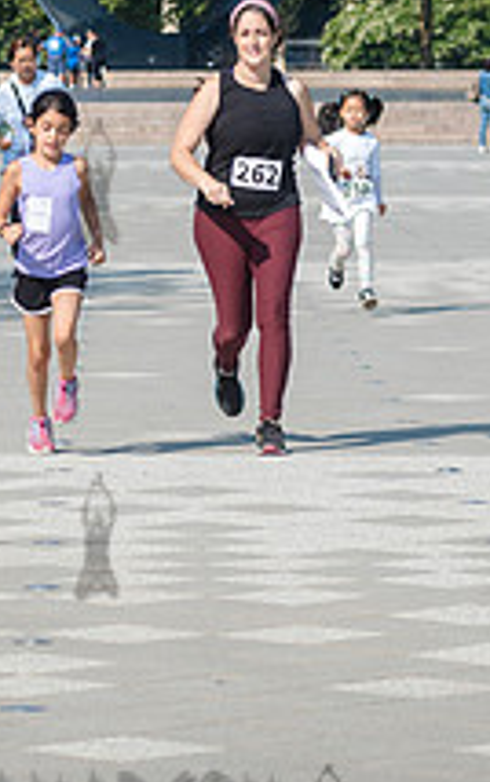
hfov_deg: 5.3
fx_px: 5249
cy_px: 245
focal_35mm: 246
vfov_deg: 8.5
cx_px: 54
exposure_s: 1/3200
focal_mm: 80
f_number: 4.5
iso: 500
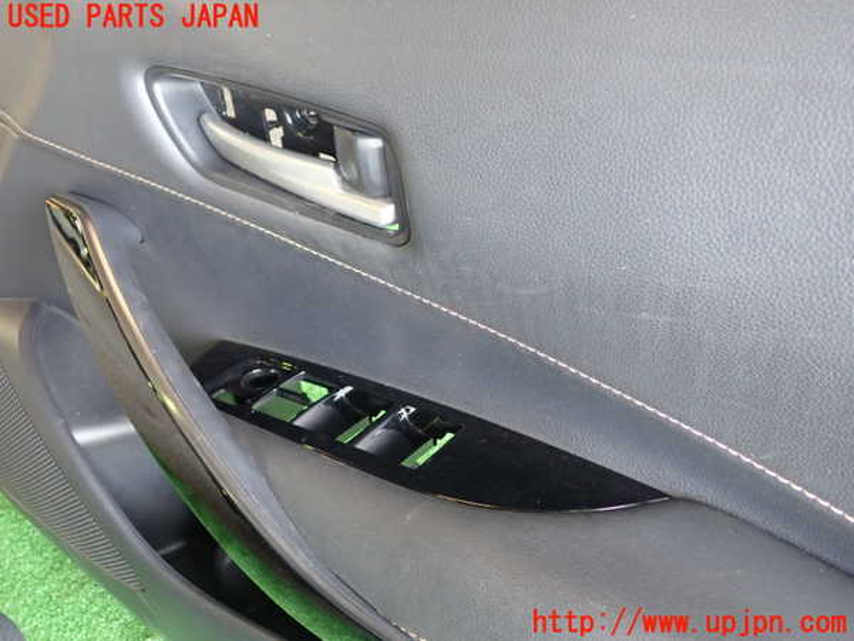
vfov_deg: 44.2
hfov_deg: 56.8
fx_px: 789
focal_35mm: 32
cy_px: 320
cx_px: 427
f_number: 2.4
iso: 400
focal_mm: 5.79
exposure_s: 1/30
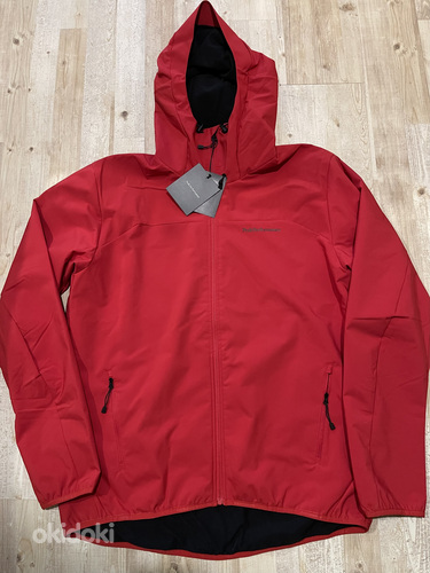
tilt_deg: -77.4
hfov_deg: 53.1
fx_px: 431
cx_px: 215
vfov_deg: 67.3
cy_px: 286
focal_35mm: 26
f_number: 1.6
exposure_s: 1/33
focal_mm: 5.1
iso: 640
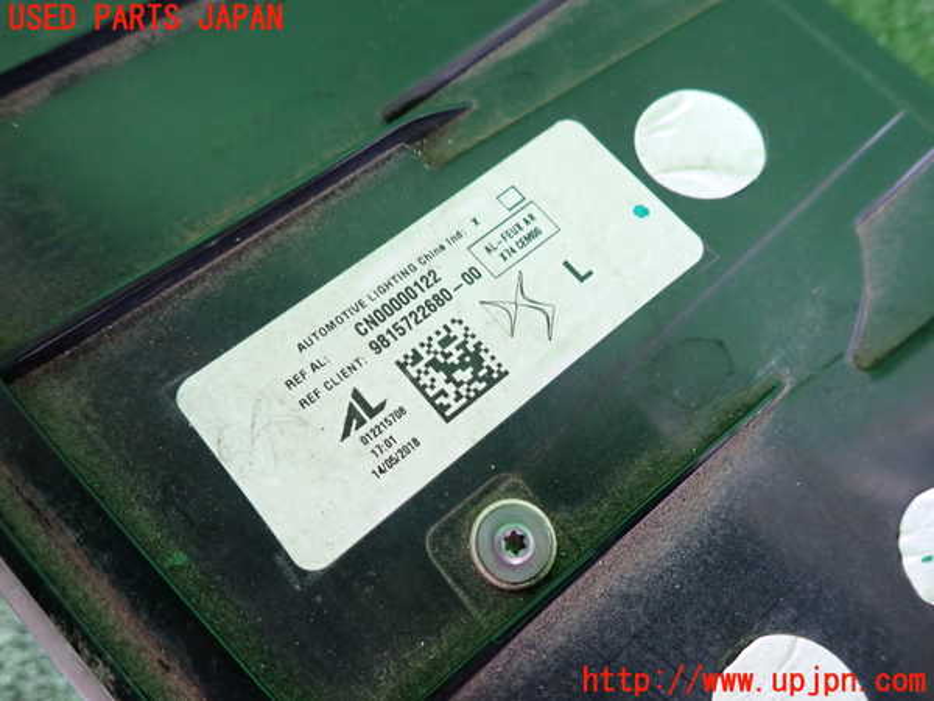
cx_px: 467
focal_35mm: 25
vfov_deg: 54.9
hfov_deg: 69.4
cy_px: 350
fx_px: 675
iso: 320
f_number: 2
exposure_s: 1/30
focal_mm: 4.5
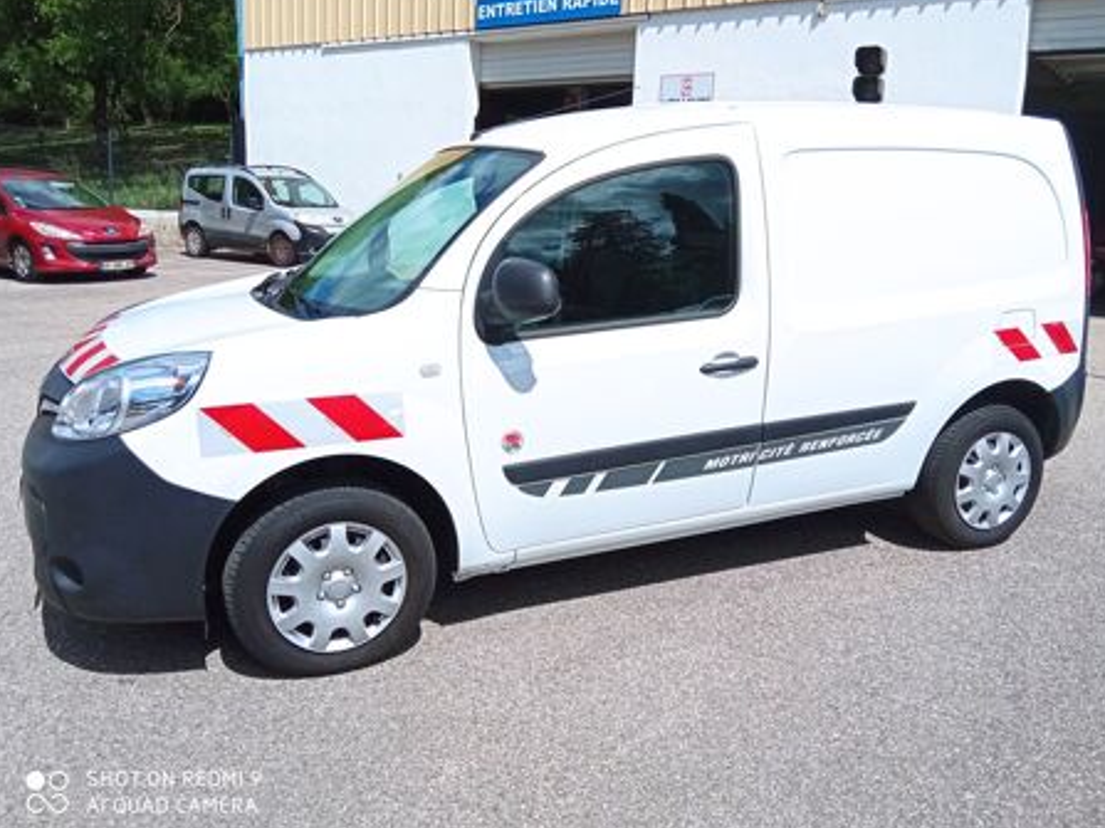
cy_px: 408
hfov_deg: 61.6
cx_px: 581
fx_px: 925
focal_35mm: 29
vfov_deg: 48.2
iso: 116
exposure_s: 1/2439
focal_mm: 3.79
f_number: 2.2
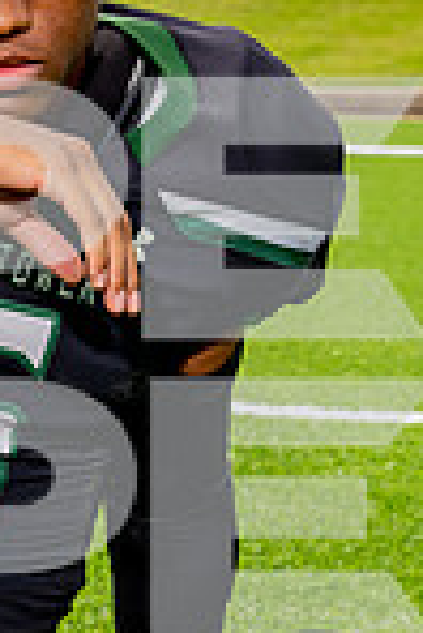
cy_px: 513
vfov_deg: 10.6
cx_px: -197
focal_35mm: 194
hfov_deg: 7.0
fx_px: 3411
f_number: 8
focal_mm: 64
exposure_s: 1/250
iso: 200
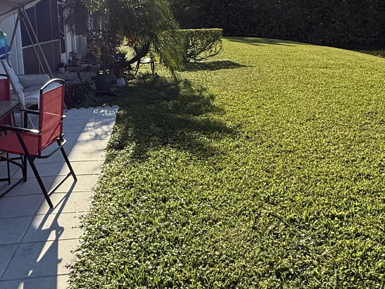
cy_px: 84
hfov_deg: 47.8
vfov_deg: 36.2
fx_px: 434
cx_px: 213
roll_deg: +1.0
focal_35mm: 39
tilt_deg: -8.2
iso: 64
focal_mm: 2.22
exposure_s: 1/2024
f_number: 2.2
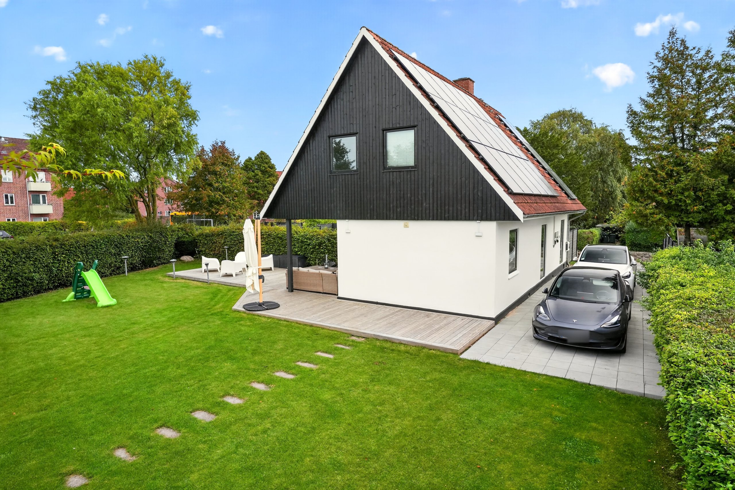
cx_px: 368
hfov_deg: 81.2
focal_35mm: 21
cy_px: 245
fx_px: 429
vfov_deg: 59.5
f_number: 8
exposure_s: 1/250
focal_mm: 21
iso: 1000
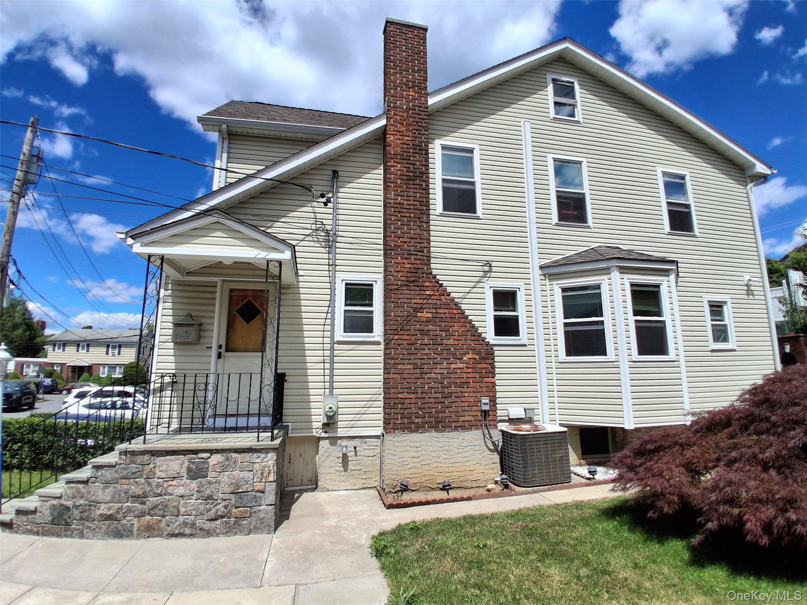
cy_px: 302
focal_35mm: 17
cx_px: 404
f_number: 2.2
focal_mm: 1.4
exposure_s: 1/1942
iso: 50
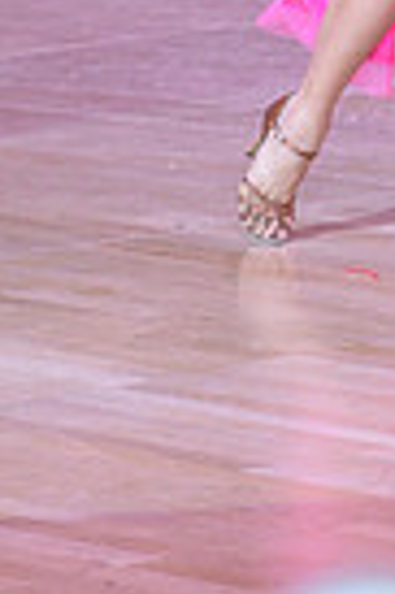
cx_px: 831
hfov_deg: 3.2
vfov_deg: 4.7
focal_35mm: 431
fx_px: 7111
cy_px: -494
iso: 2000
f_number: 4.5
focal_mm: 102
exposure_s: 1/250
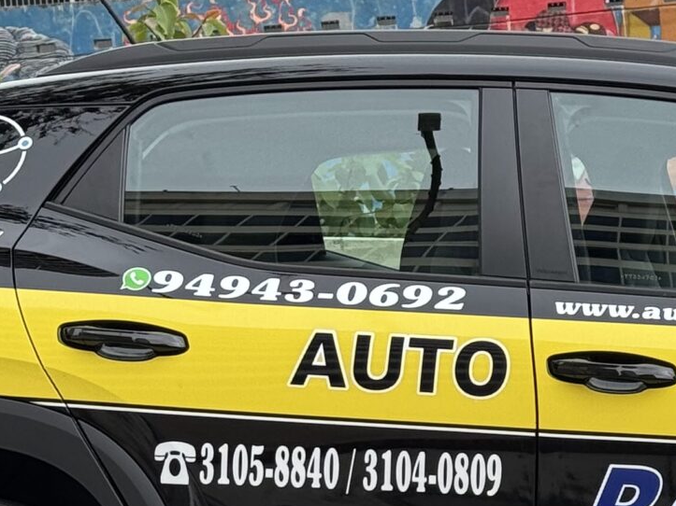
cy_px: 370
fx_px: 3319
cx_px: 760
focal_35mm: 170
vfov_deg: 8.7
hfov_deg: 11.4
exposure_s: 1/470
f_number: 1.78
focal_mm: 6.76
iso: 64
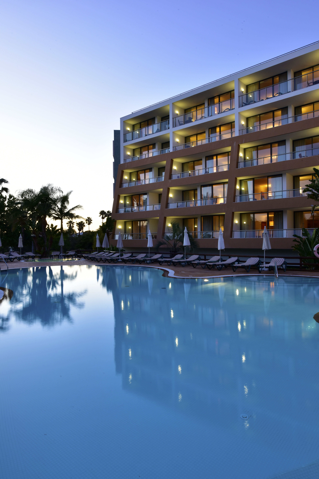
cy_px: 240
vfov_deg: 73.7
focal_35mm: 24
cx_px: 160
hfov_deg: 53.2
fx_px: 319
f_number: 20
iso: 500
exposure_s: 1/1.6
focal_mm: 24
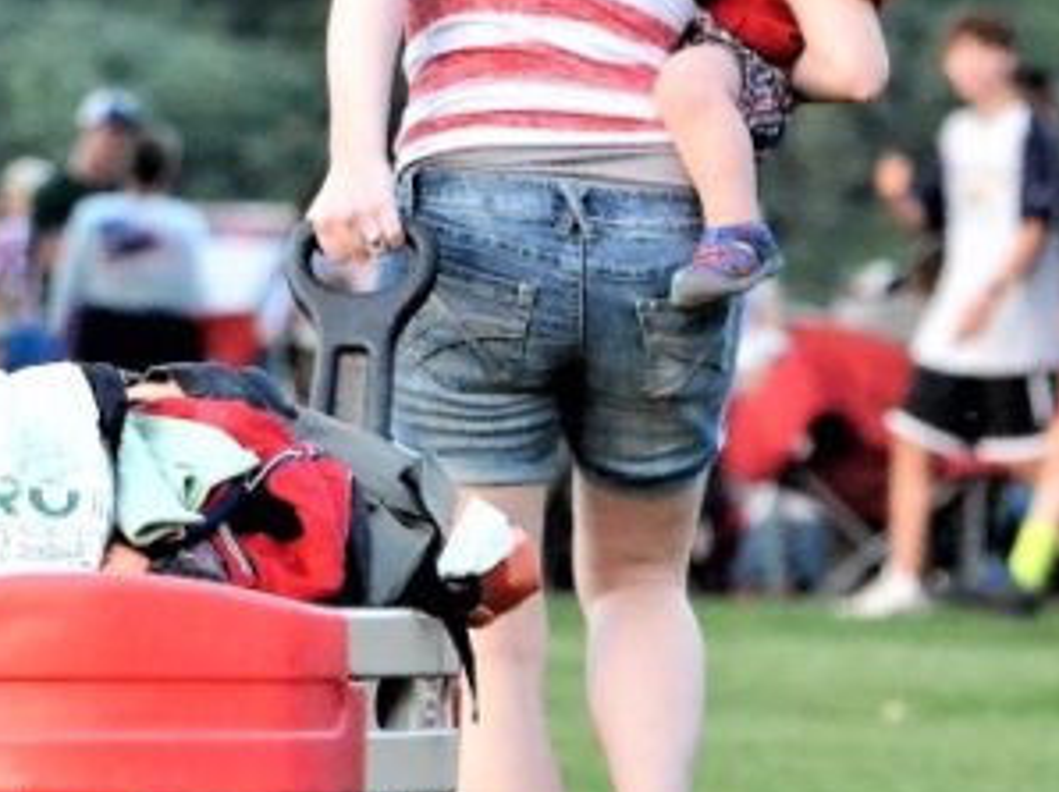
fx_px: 21214
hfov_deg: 2.9
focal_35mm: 694
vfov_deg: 2.1
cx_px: 579
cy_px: 236
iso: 3200
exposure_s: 1/500
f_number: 4.8
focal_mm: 140
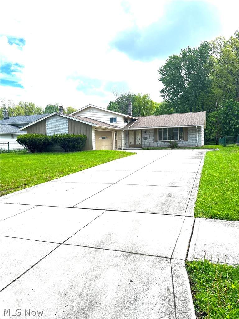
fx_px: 239
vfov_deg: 67.3
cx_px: 120
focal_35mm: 26
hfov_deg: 53.1
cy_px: 160
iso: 50
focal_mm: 5.1
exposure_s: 1/891
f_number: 1.6
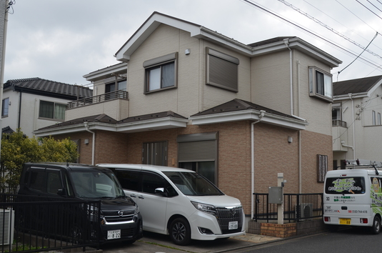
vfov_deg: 35.8
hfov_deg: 52.0
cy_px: 124
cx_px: 191
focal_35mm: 37
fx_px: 392
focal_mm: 24
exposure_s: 1/200
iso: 100
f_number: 7.1
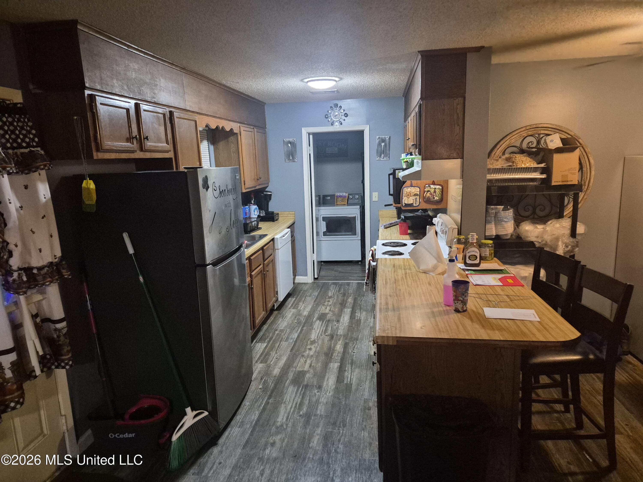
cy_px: 241
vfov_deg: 58.9
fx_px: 427
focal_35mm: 23
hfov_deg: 73.9
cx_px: 322
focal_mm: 5.4
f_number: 1.8
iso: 2000
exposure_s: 1/120
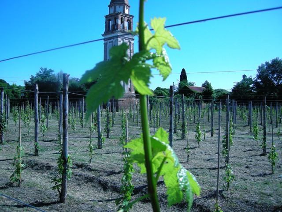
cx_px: 141
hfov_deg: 51.4
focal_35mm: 36
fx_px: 293
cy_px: 106
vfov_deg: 39.7
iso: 64
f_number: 3
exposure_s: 1/906
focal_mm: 7.5
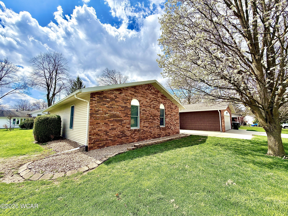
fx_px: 116
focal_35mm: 14
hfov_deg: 102.1
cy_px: 108
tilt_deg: +7.2
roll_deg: -0.1
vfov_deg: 85.7
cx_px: 144
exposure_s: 1/1259
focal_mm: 2.22
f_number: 2.2
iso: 25
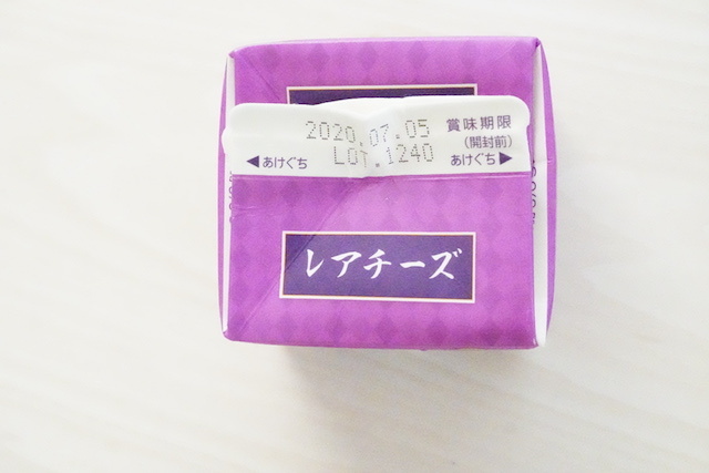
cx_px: 354
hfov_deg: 43.6
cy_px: 236
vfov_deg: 29.9
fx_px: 886
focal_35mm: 45
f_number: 8
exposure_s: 1/800
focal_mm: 30
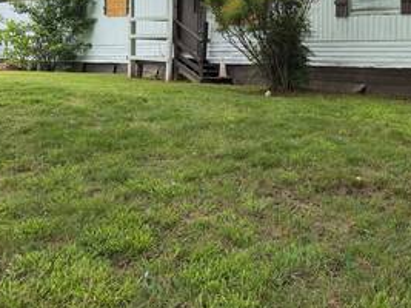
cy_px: 31
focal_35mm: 46
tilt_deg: +2.1
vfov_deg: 30.1
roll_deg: -0.2
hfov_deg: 40.3
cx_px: 297
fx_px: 546
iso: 100
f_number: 1.78
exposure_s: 1/1618
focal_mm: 6.76
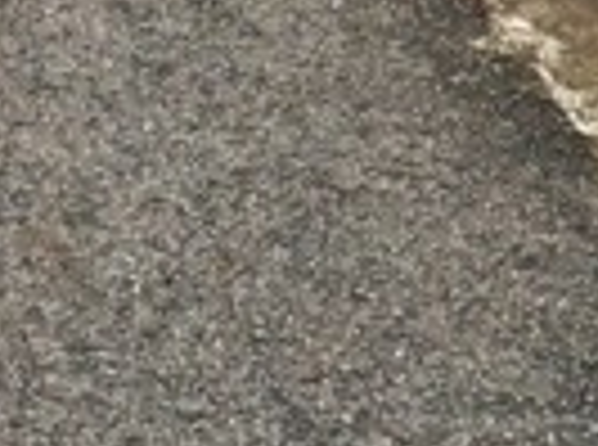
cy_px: -554
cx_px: 112
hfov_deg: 11.3
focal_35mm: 175
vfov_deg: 7.9
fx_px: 3015
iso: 25
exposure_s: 1/40
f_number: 2.2
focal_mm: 4.15
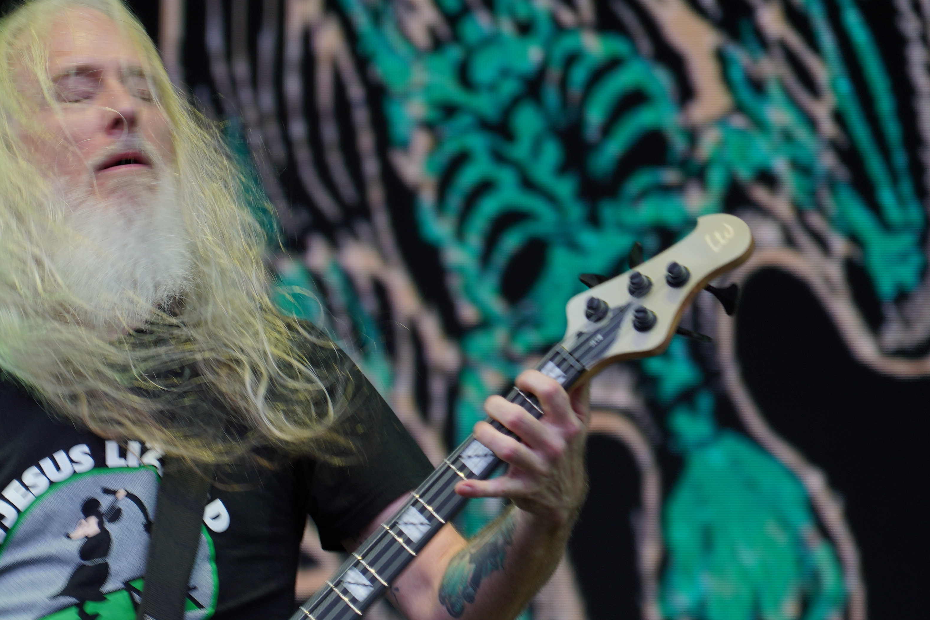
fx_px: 5193
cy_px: 483
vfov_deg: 6.8
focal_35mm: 201
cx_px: 172
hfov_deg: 10.2
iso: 125
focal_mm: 105
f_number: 4
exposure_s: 1/125
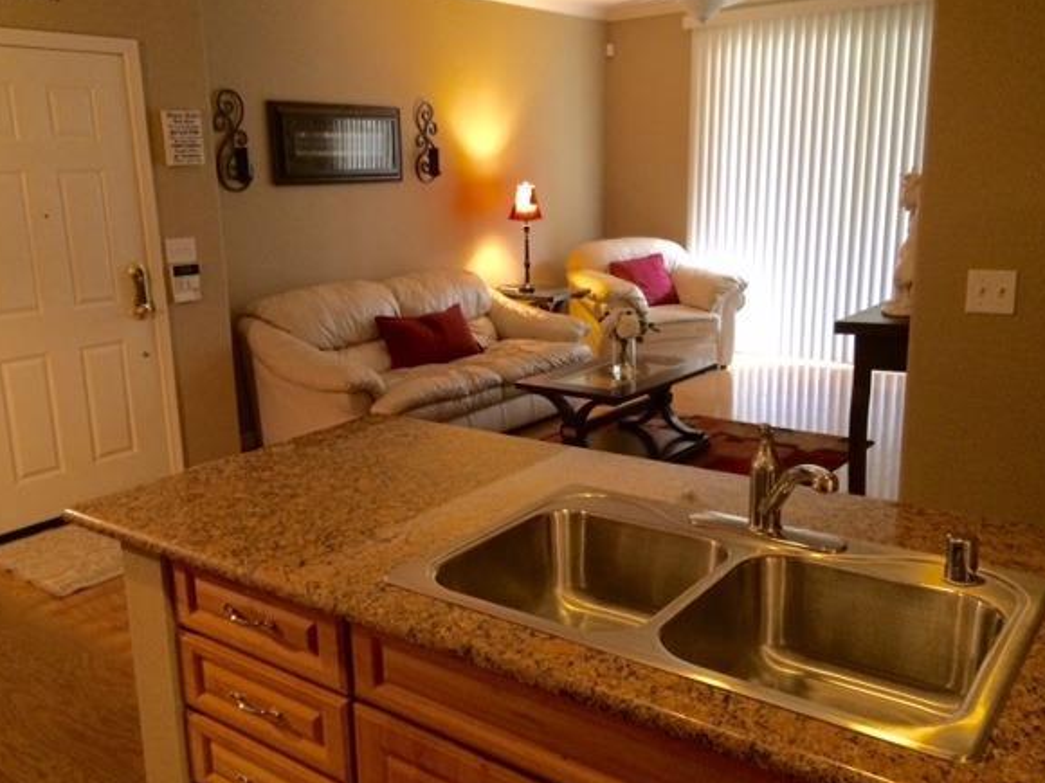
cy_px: 394
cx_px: 477
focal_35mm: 32
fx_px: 966
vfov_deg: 44.2
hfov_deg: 56.7
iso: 250
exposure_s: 1/20
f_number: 2.2
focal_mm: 4.15
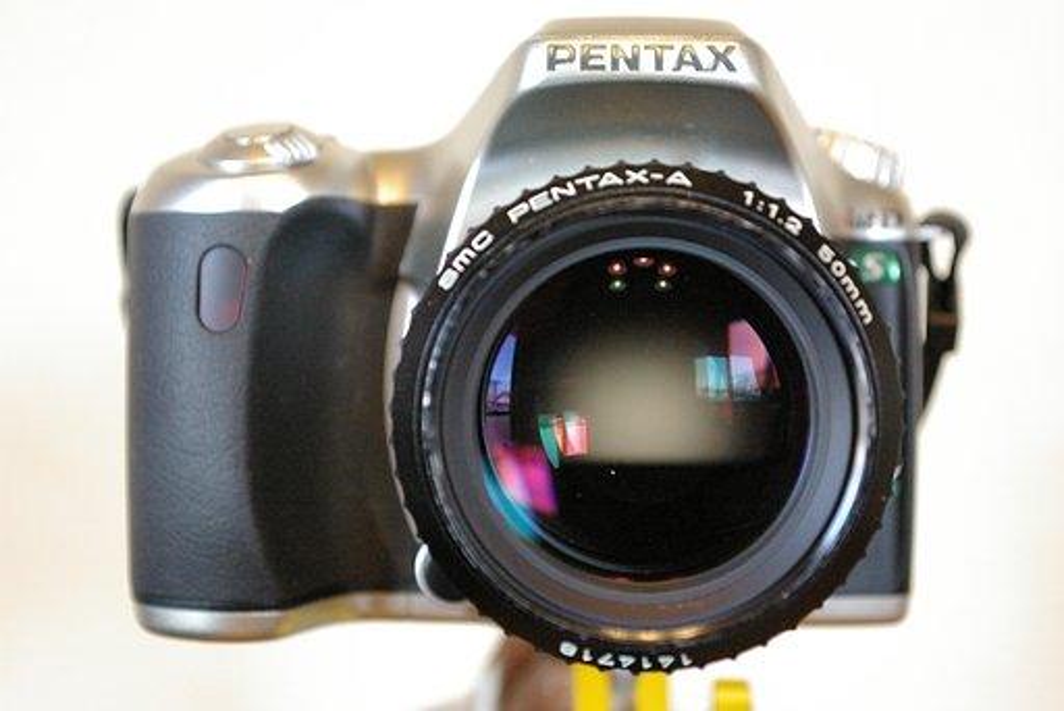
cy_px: 356
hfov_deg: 33.4
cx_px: 532
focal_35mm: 60
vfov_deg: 22.7
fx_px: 1774
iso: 1600
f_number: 4
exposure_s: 1/45
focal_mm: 40
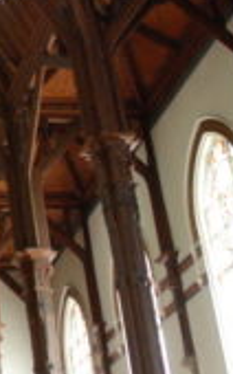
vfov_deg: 25.5
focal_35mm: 81
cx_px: -211
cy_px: 179
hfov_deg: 13.9
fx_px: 824
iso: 1250
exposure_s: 1/25
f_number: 3.5
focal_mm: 18
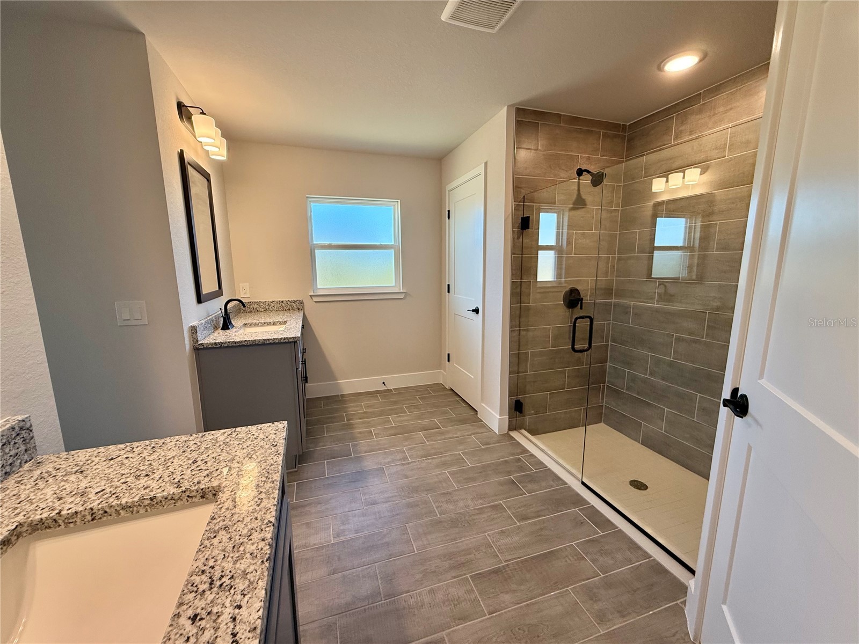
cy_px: 322
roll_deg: +0.3
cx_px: 430
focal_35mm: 14
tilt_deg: -9.5
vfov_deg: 85.7
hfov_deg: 102.1
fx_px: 347
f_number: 2.2
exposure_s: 1/120
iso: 160
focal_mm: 2.22
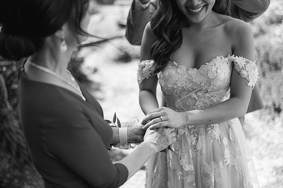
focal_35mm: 50
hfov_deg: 39.6
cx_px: 142
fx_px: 393
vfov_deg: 27.0
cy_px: 94
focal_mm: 50
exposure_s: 1/1600
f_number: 2
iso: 100
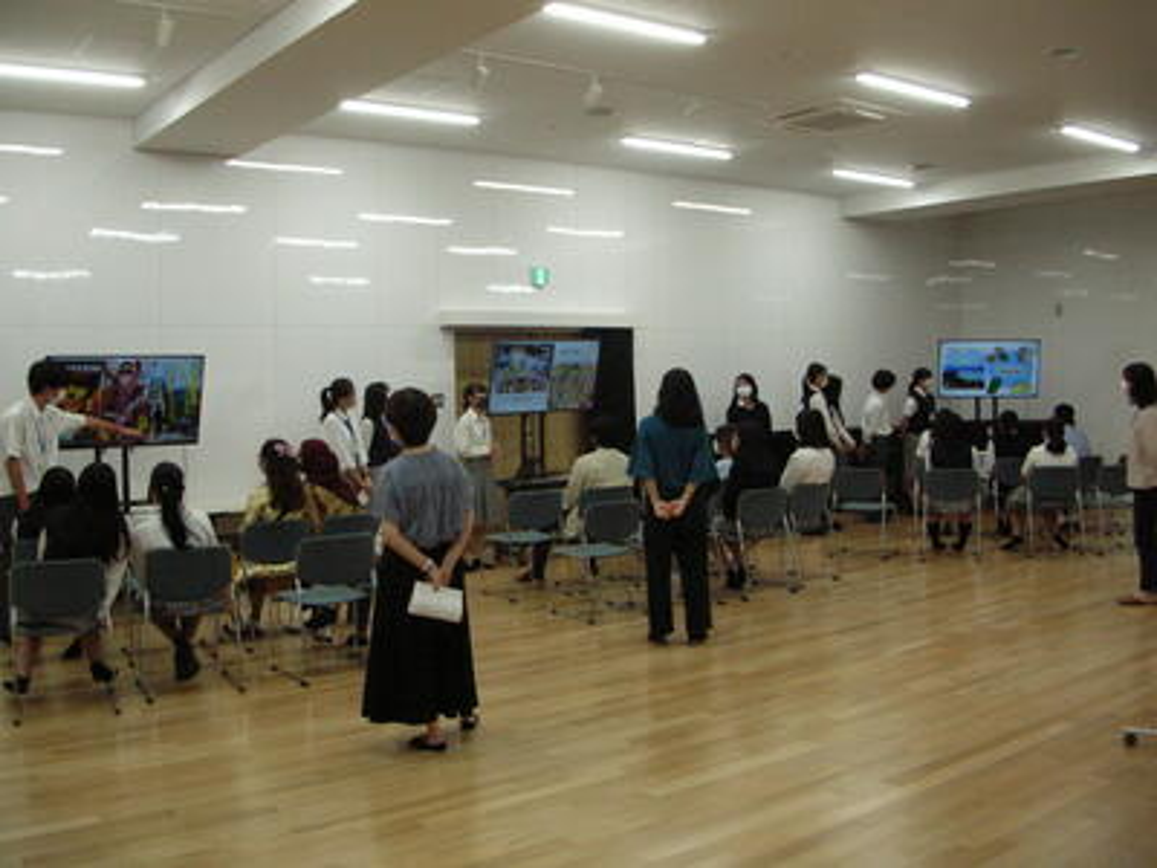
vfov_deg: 40.7
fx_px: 1170
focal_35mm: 35
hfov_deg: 52.6
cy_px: 434
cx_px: 578
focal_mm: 5.8
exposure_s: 1/98
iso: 200
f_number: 2.8
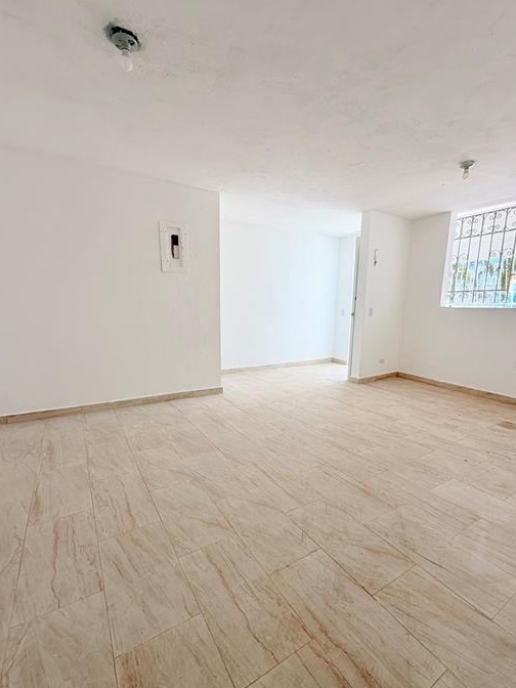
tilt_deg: -10.0
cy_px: 366
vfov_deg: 94.4
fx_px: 318
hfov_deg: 78.1
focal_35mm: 16
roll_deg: -1.9
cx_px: 265
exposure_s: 1/180
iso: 40
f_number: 2.2
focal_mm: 2.22
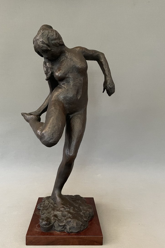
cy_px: 136
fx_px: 206
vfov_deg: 61.8
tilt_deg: -9.0
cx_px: 73
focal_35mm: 30
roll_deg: -1.1
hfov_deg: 43.5
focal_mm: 4.2
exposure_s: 1/60
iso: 320
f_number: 1.6
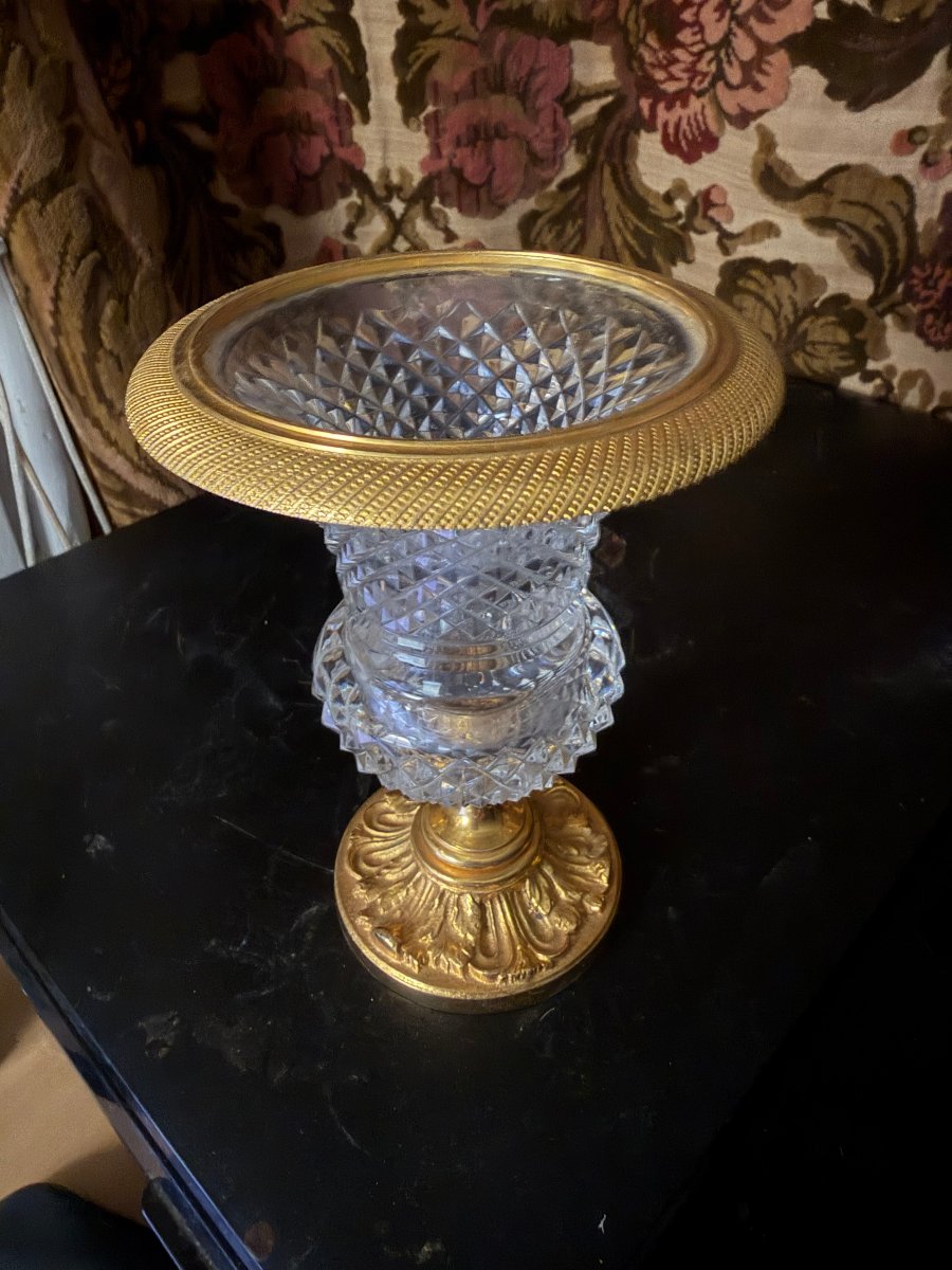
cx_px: 476
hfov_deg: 56.8
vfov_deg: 71.6
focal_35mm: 24
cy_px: 635
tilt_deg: -32.4
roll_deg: +1.7
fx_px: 880
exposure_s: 1/8
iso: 400
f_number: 2.2
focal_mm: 2.22
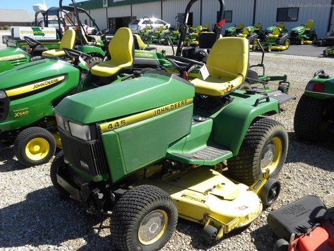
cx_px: 167
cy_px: 126
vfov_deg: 42.9
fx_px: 318
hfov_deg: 55.4
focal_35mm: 33
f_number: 5
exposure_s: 1/258
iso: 64
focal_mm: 5.9
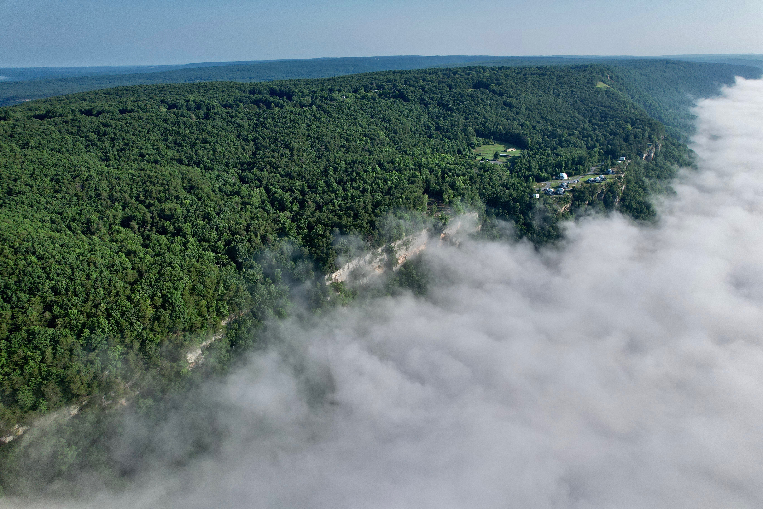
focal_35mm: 22
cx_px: 382
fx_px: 466
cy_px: 254
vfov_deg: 57.2
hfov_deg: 78.6
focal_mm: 8.38
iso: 110
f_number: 2.8
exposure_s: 1/2000
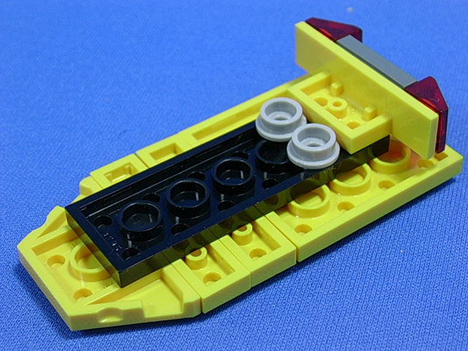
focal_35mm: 75
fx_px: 1014
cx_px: 234
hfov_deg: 26.0
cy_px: 176
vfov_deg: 19.6
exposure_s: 1/20.7
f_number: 3.8
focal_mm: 11.3
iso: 70
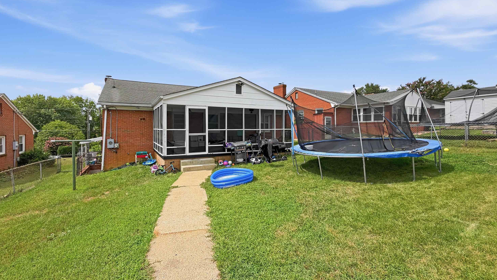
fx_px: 211
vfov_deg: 67.0
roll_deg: +1.2
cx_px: 238
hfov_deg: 99.3
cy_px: 131
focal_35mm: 16
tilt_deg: +0.3
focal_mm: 2.2
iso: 20
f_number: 2.2
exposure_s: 1/955
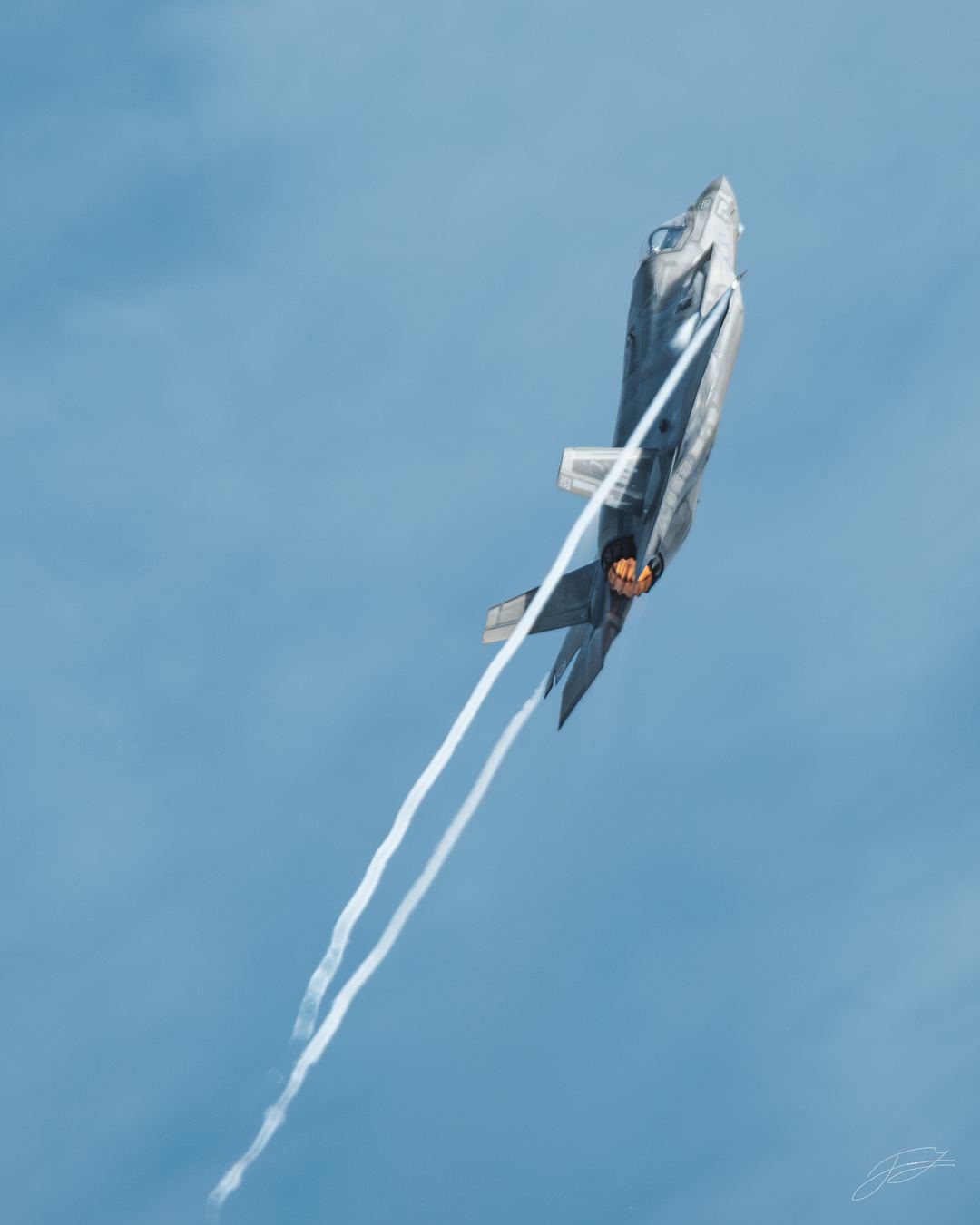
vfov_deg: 2.0
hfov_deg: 1.6
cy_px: 503
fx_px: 35110
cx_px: 420
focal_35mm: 968
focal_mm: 305.2
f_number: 6.4
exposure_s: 1/2000
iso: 640
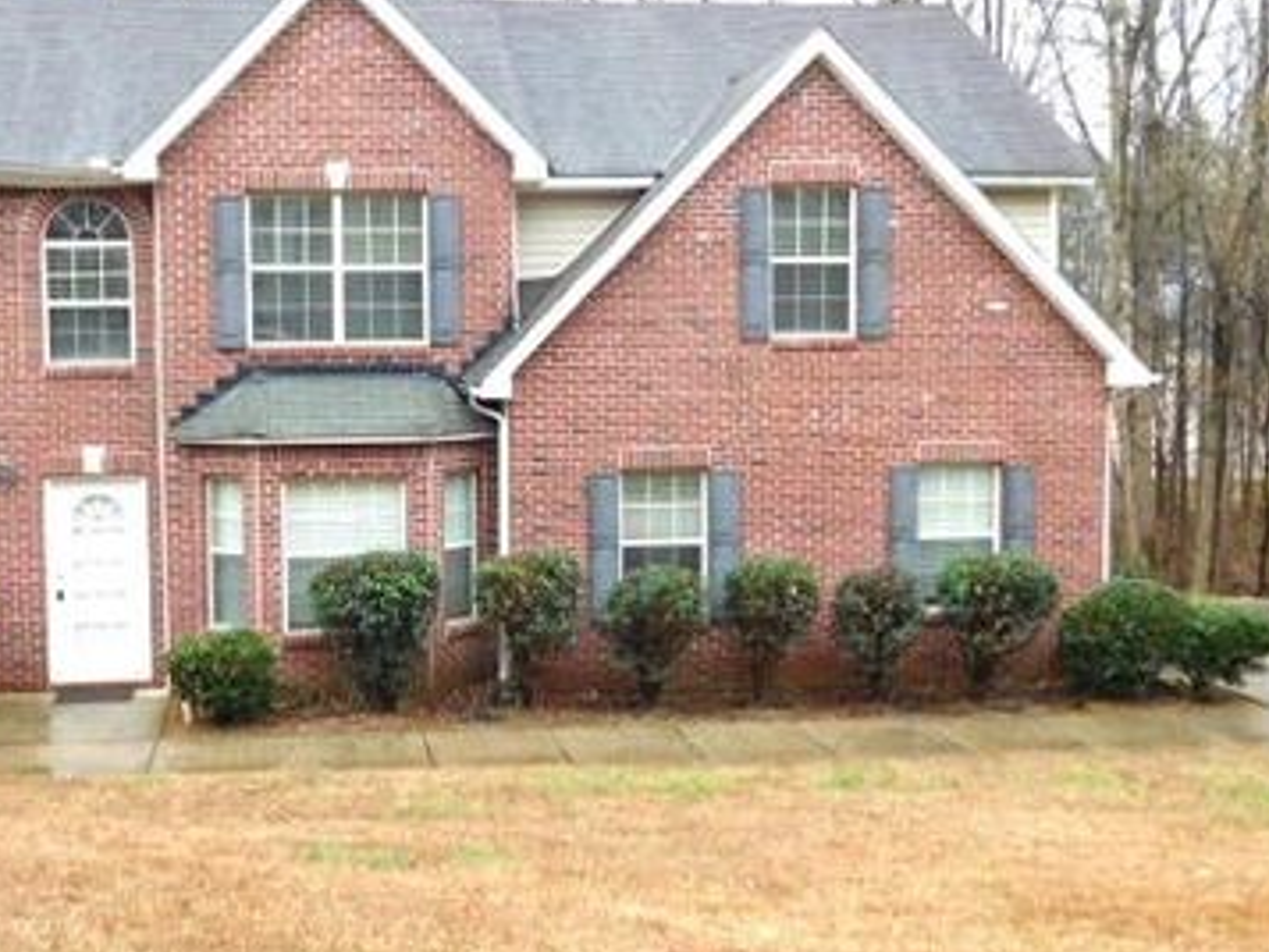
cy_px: 446
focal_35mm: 42
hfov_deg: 44.3
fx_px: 1540
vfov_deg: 34.4
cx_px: 444
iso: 125
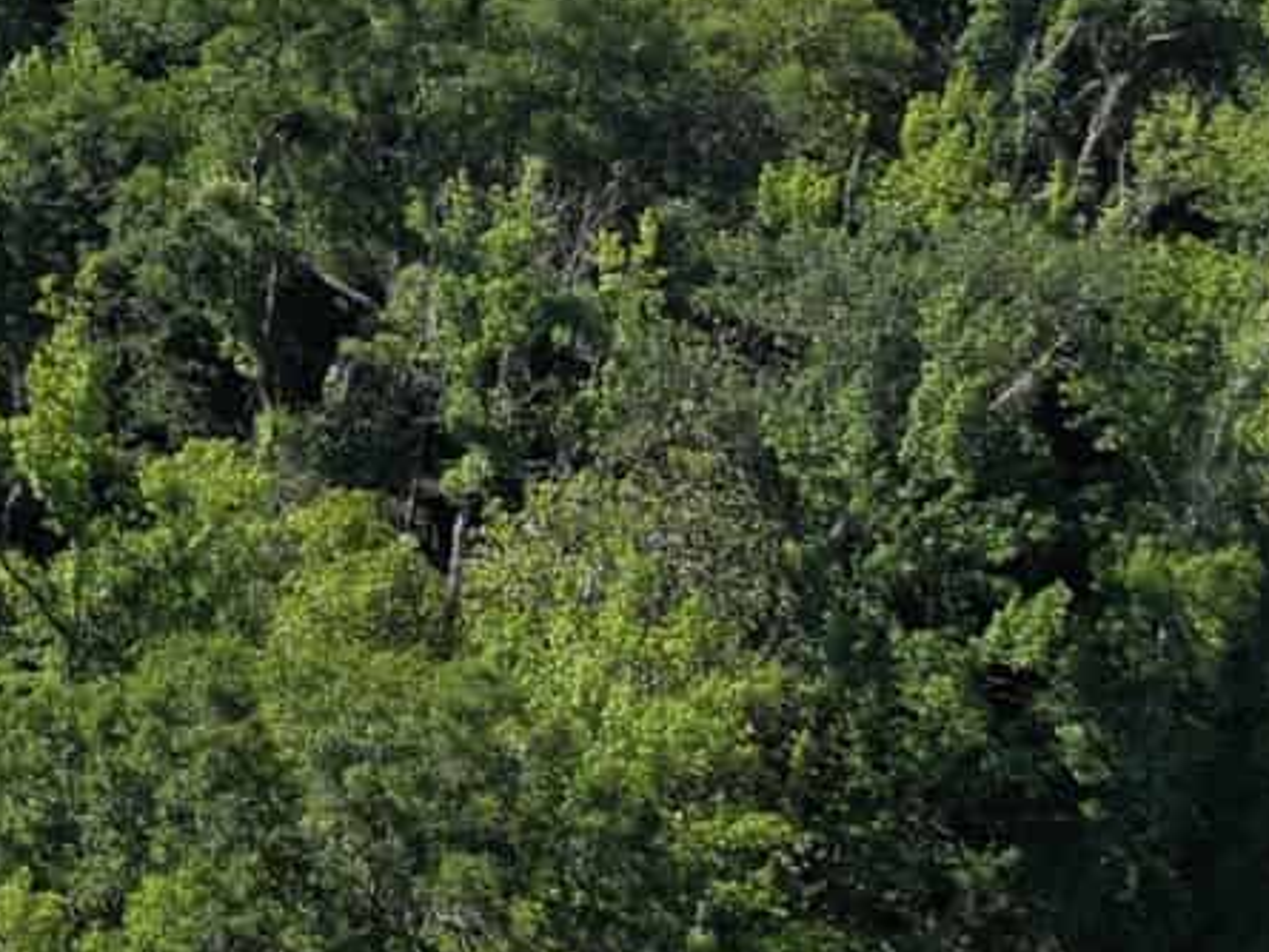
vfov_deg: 10.2
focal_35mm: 138
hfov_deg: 12.5
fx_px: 5060
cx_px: -1295
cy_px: -710
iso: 180
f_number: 2.8
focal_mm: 12.29
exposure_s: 1/2500
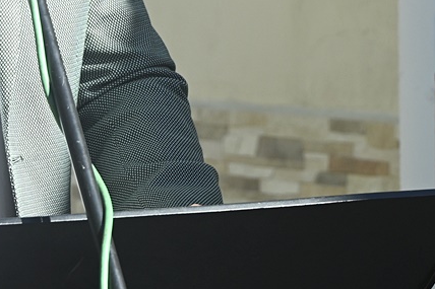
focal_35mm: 431
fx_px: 5206
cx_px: 311
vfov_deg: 3.2
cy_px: -123
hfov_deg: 4.8
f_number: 10
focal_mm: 120
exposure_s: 1/200
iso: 400
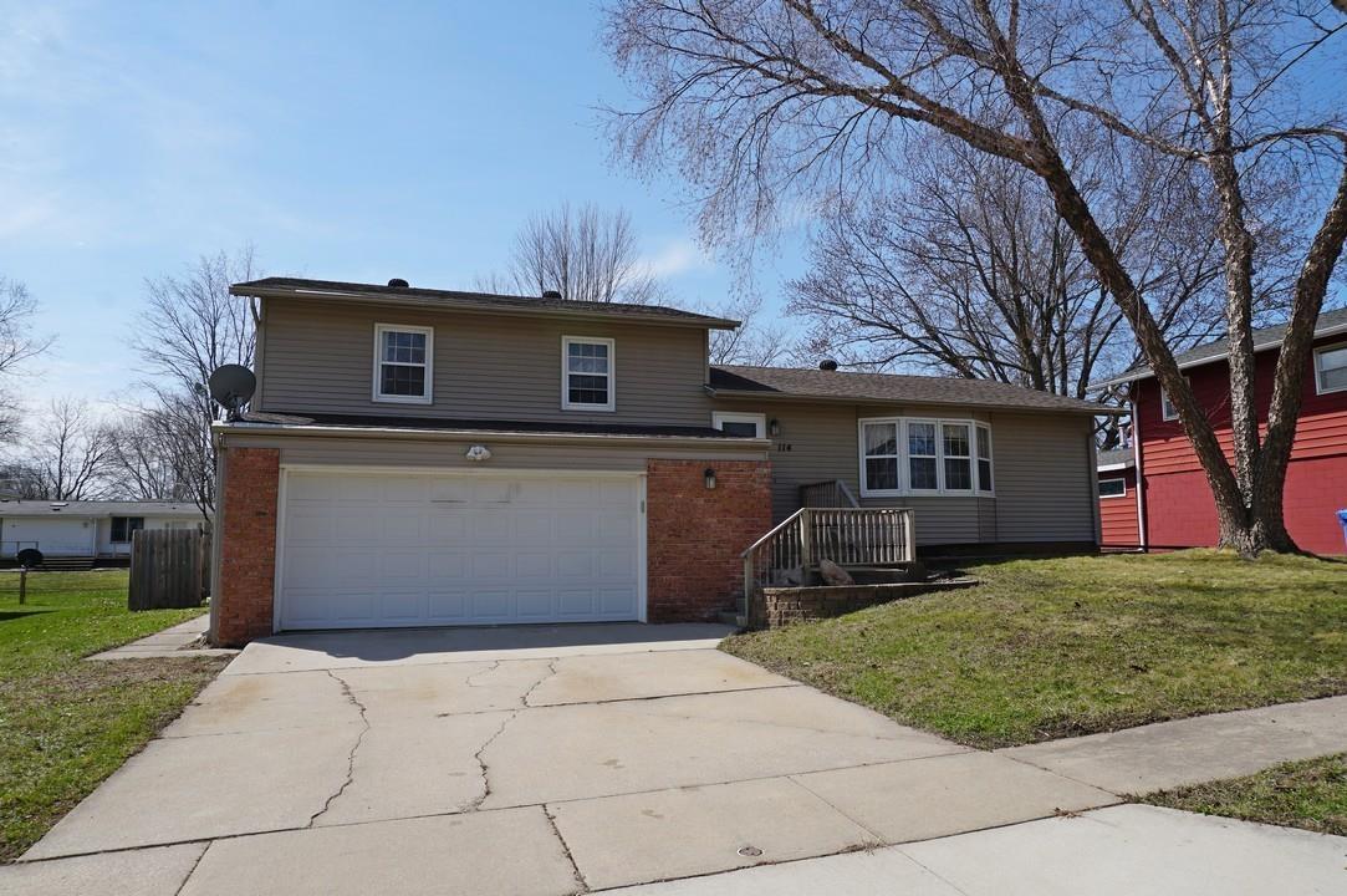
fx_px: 897
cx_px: 674
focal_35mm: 24
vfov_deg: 53.0
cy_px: 448
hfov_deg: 73.8
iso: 100
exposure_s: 1/160
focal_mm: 16
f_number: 11
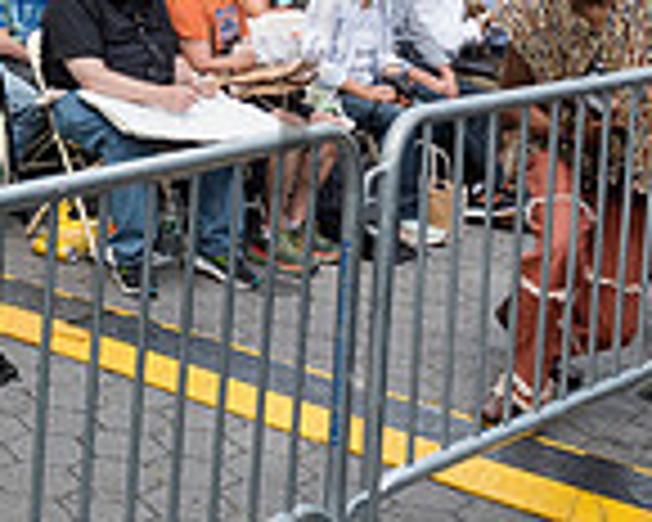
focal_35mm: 90
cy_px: -101
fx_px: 1737
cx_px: -288
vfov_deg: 16.4
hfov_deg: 19.0
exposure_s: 1/1000
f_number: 3.5
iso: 800
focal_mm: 24
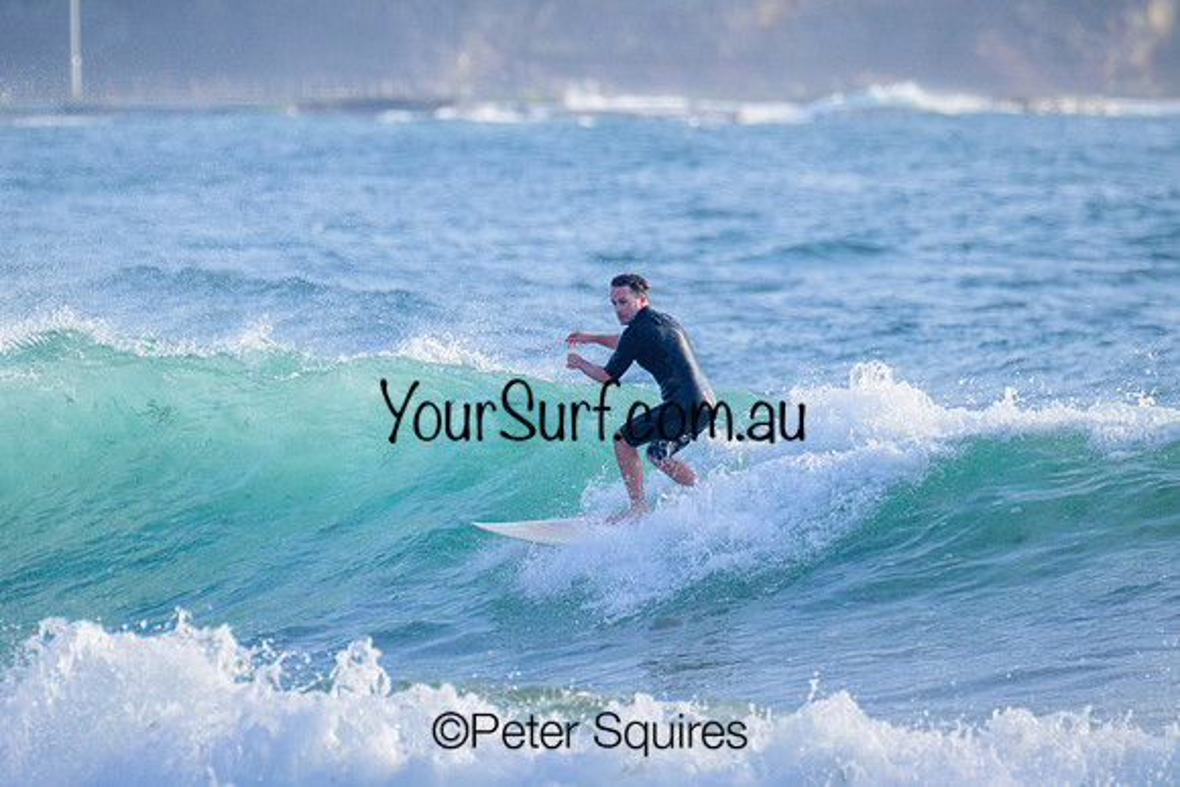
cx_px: 507
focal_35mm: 919
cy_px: 341
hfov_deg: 2.2
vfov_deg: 1.5
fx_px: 30114
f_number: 13
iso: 1800
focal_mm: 800
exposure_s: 1/2000
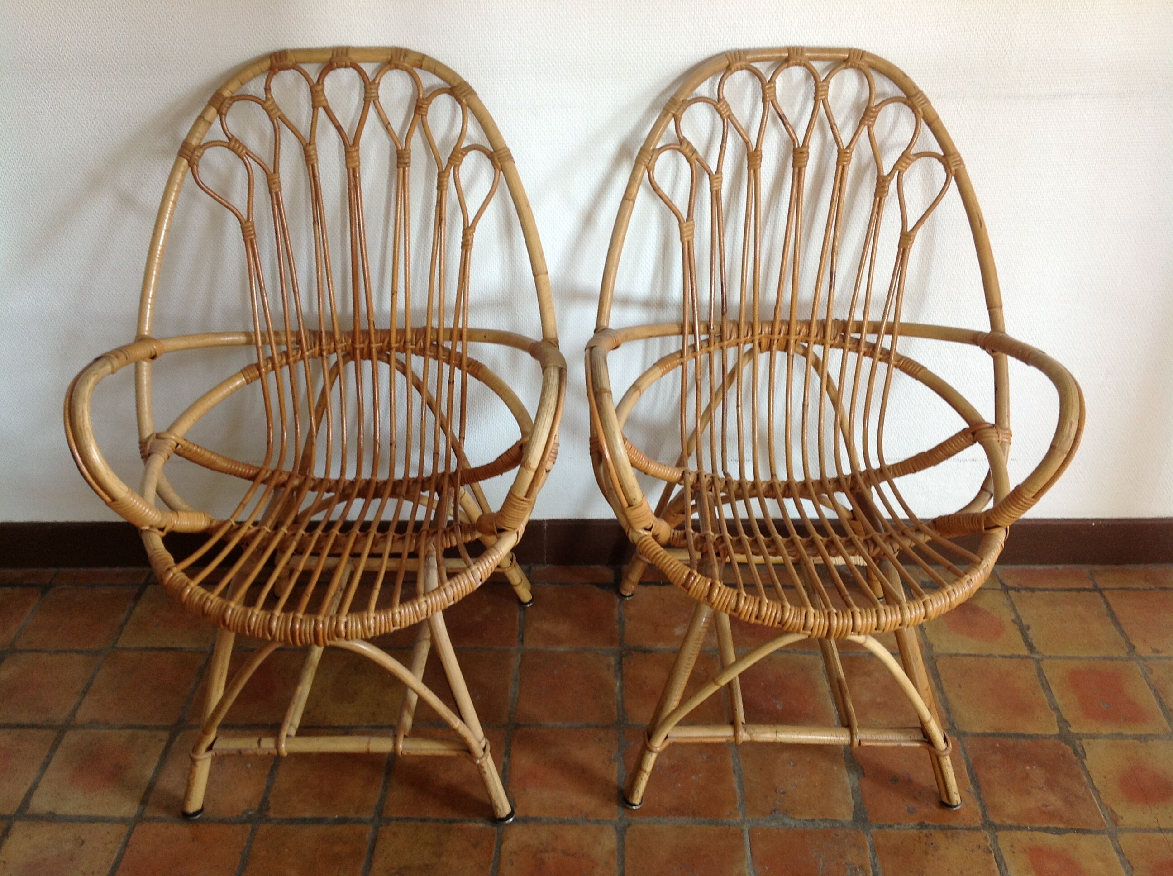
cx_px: 586
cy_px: 438
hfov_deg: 52.7
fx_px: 1184
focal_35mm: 35
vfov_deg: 40.6
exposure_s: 1/17
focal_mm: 4.28
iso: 80
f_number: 2.4
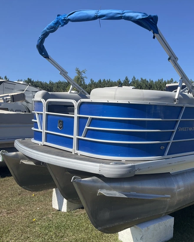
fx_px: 273
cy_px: 121
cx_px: 154
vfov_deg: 47.9
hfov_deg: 37.8
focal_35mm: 38
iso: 25
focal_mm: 3
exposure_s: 1/1577
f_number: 1.8
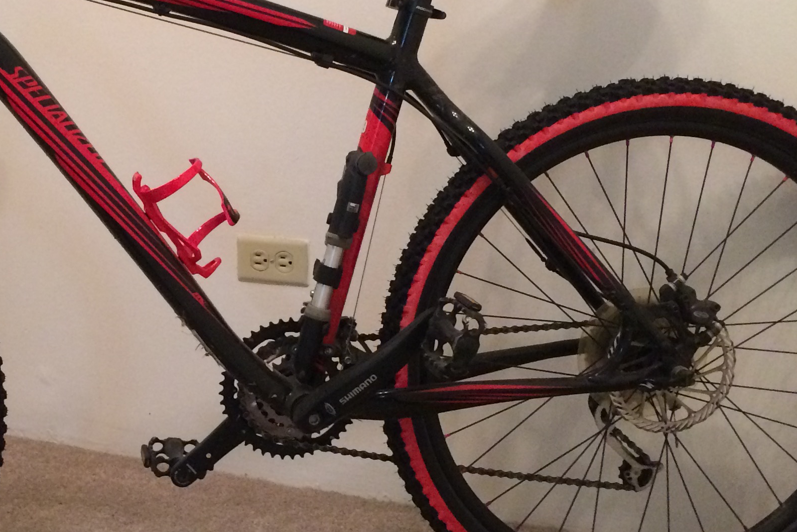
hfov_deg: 31.6
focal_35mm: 62
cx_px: 171
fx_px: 1373
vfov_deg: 21.9
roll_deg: +1.3
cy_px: 247
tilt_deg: -15.6
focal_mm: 4.15
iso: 320
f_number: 2.2
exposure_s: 1/24
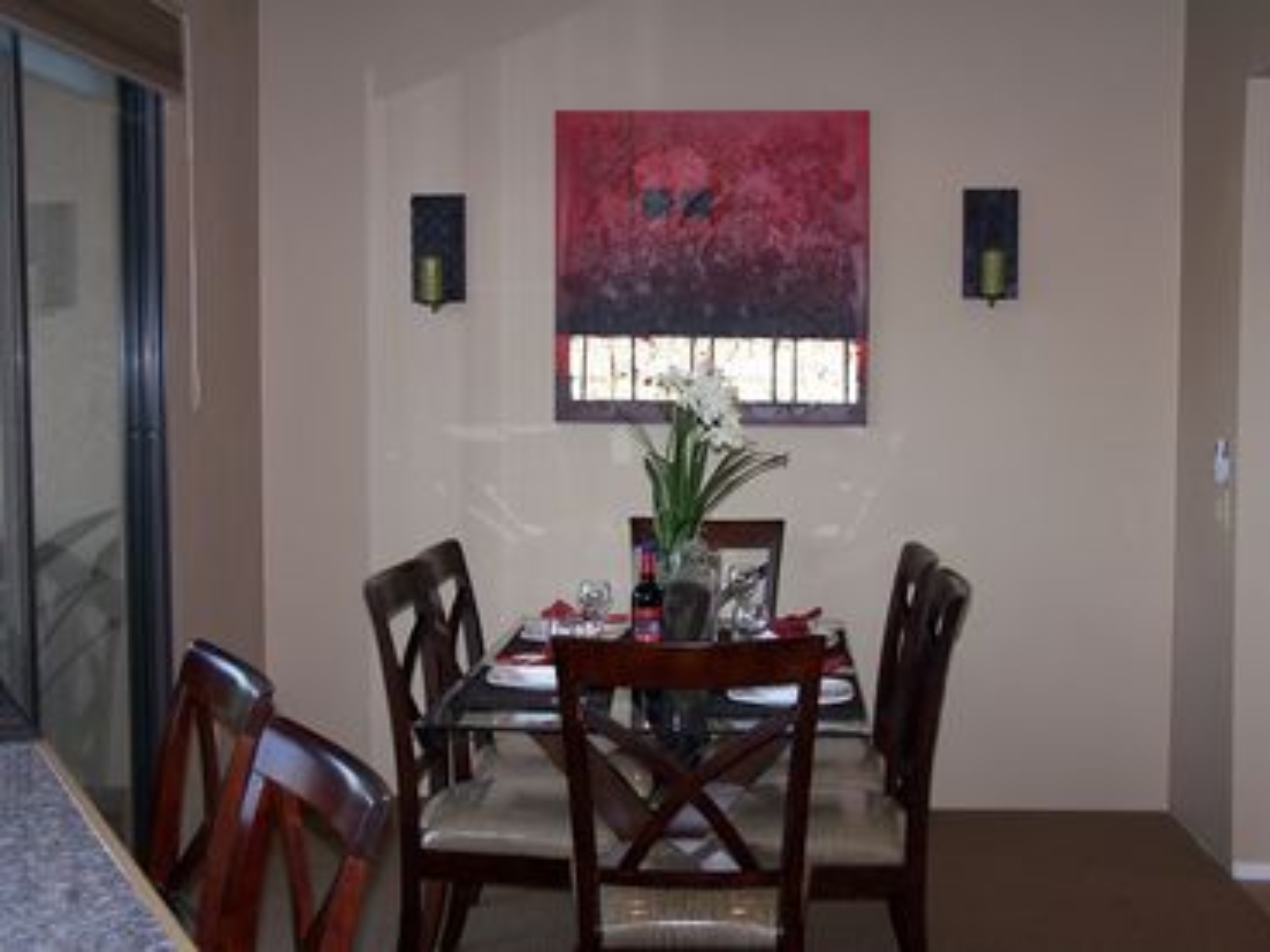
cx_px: 635
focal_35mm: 51
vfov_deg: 28.6
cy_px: 476
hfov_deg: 37.5
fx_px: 1871
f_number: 3.2
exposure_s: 1/60
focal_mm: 8.5
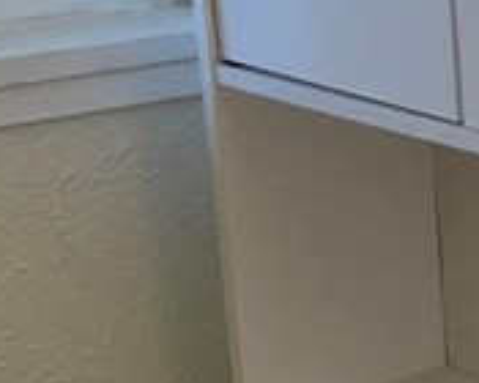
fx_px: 2353
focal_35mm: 166
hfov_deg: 11.1
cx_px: 750
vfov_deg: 9.2
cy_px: 410
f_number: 1.8
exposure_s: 1/120
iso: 25
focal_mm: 3
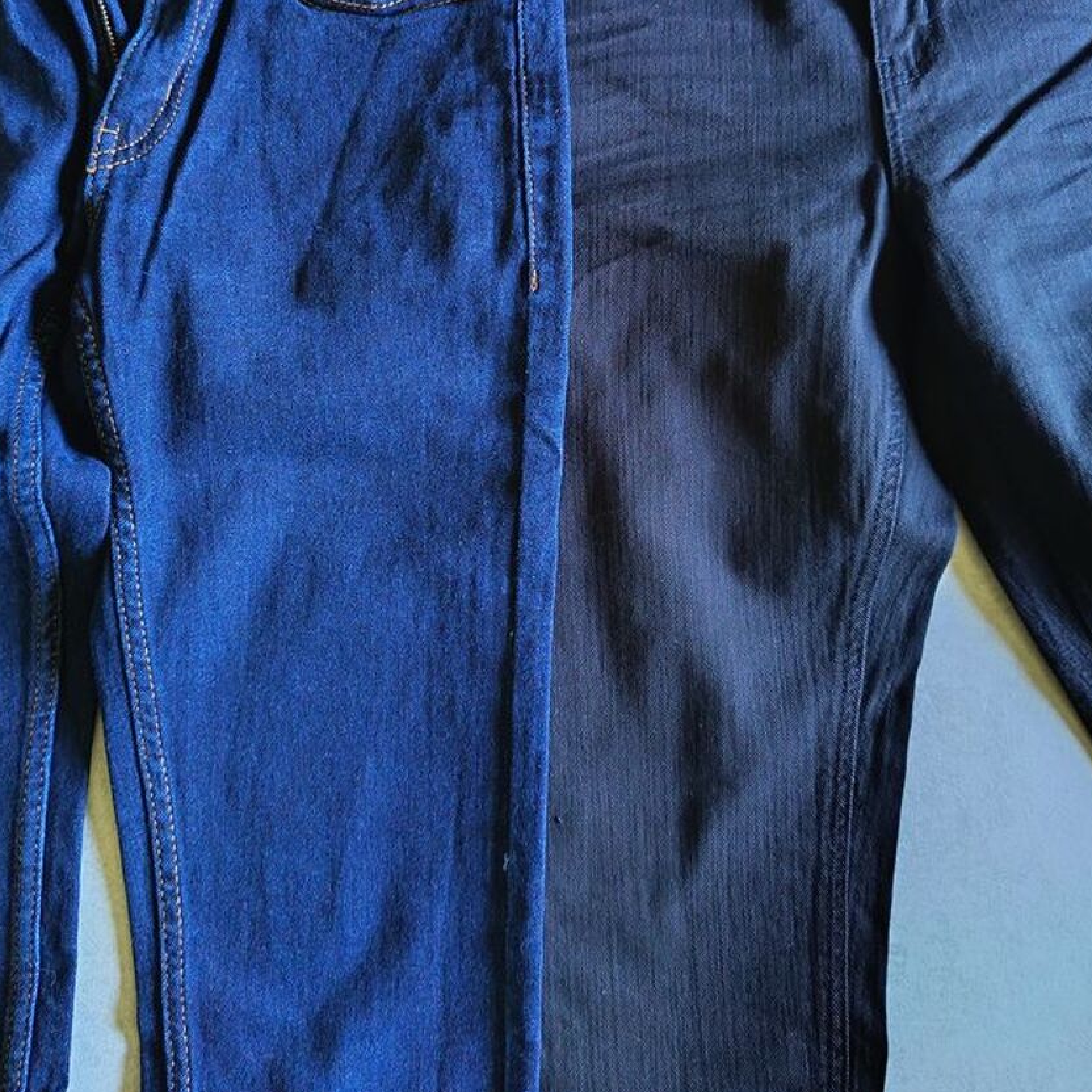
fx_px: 1213
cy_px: 368
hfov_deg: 48.4
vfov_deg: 47.7
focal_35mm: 34
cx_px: 487
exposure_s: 1/33.3
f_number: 1.75
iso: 2935
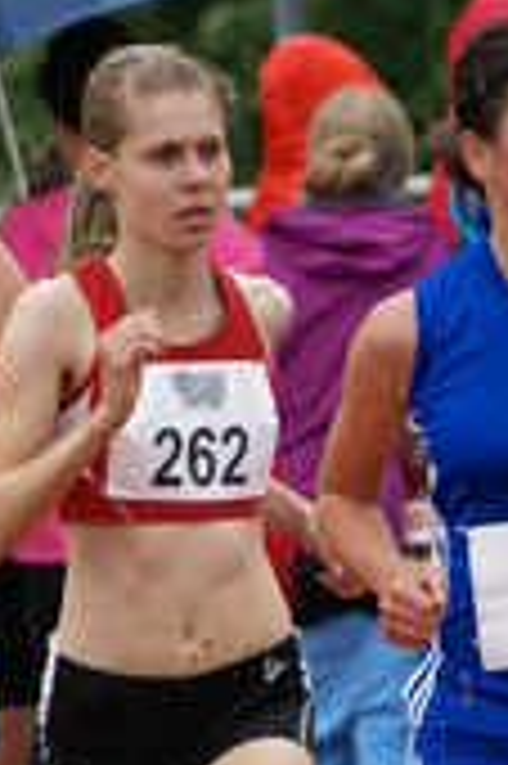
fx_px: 18175
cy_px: 558
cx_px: 504
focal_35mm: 857
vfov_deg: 2.4
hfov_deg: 1.6
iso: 250
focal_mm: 180
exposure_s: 1/500
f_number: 5.6
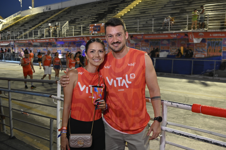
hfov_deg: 54.4
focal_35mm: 35
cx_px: 113
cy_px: 75
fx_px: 220
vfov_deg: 37.8
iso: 2500
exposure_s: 1/125
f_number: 4.5
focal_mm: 35
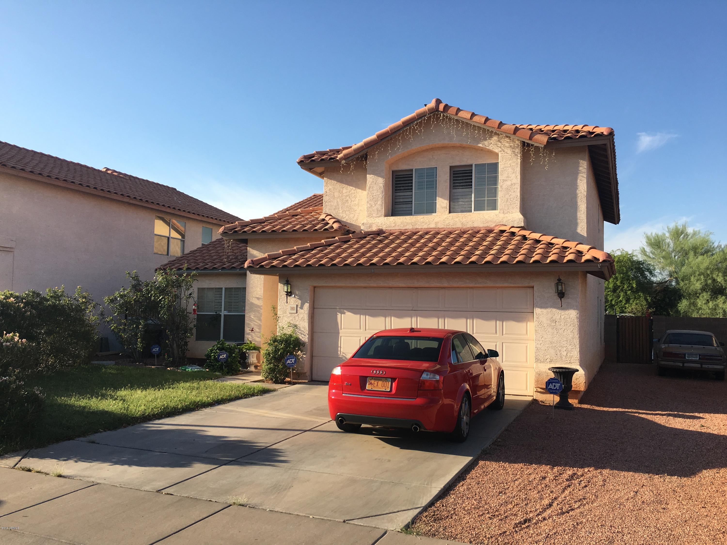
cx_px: 364
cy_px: 272
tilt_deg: +7.9
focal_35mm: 29
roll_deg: -2.7
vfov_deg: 48.2
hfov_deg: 61.7
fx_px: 609
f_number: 2.2
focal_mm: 4.15
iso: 25
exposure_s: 1/1068
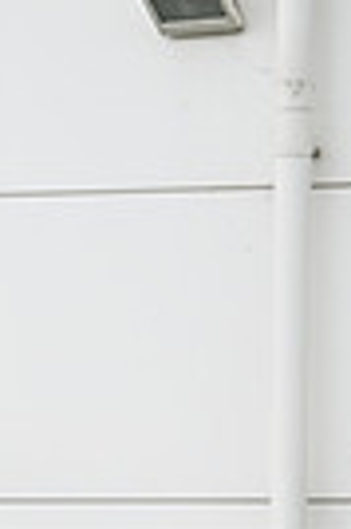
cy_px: 701
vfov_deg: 4.3
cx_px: -655
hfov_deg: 2.8
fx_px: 6979
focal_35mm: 476
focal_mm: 110
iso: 1250
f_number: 4
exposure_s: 1/5000
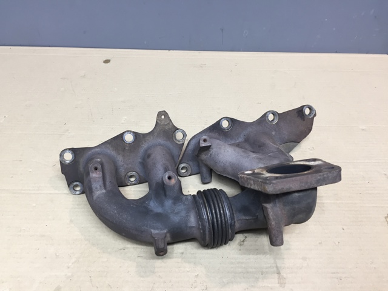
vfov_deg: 48.2
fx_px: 325
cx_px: 194
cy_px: 146
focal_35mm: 29
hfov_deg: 61.7
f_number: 2.2
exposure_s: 1/33
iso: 80
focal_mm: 4.15
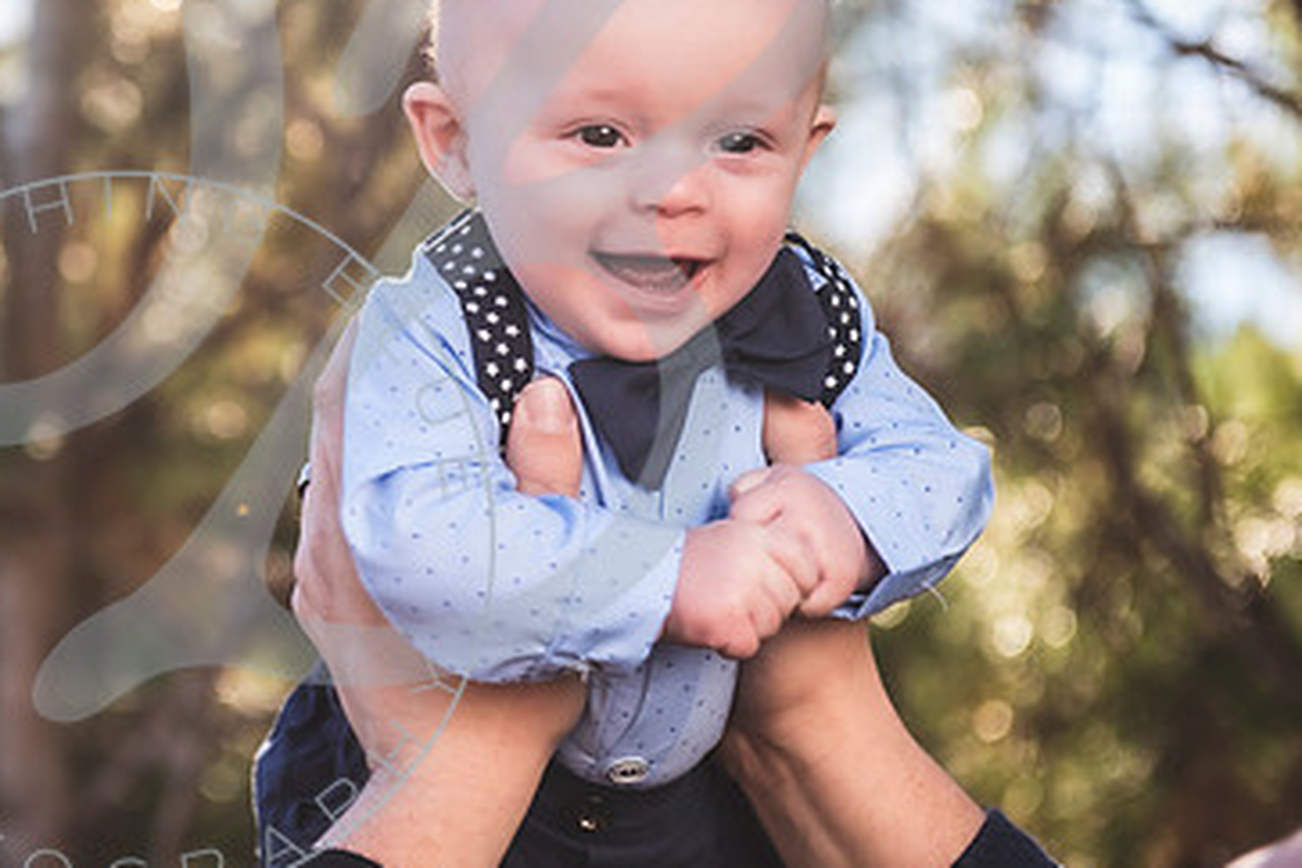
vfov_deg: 12.2
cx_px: 305
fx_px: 4050
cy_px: 239
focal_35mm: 112
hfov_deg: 18.1
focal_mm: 70
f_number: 4
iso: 100
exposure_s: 1/250
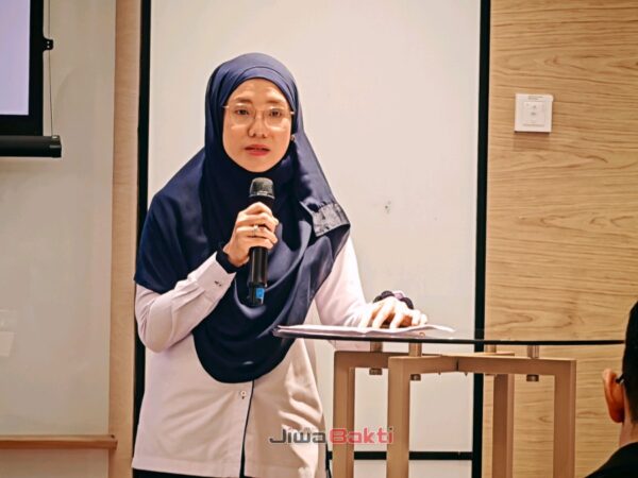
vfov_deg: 6.4
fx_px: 4258
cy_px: 239
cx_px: 319
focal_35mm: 231
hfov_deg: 8.6
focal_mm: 15.38
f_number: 2.6
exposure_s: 1/50
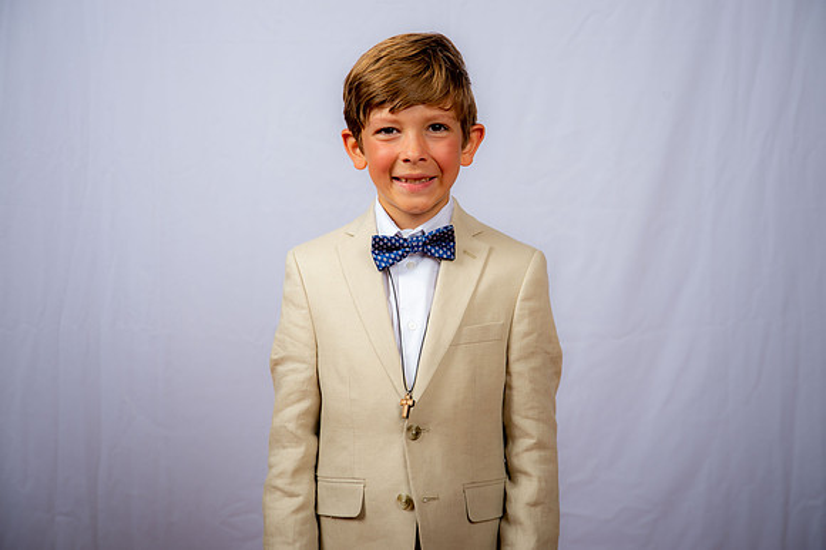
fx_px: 1605
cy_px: 275
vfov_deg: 19.4
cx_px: 413
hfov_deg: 28.9
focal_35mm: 70
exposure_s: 1/160
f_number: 6.3
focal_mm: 70
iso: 250
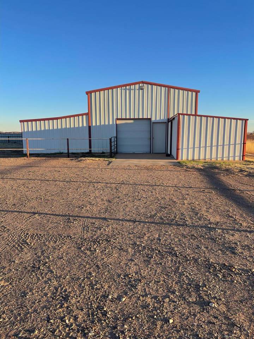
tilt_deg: -6.1
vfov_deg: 69.4
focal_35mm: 25
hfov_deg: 54.9
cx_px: 127
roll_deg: +0.1
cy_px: 170
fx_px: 245
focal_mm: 5.1
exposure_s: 1/1067
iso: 32
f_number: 1.6
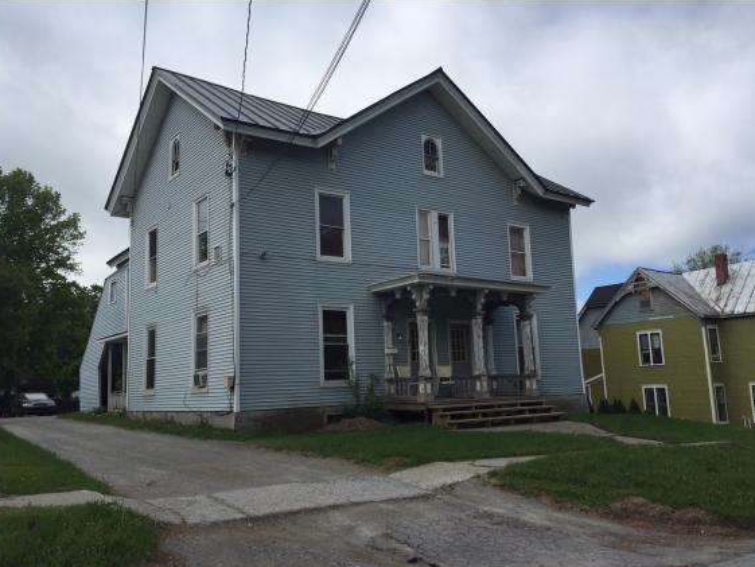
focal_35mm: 30
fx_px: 654
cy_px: 291
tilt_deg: +7.8
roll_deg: +1.4
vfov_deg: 46.8
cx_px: 377
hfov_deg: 60.0
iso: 32
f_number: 2.2
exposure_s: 1/3300
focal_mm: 4.15
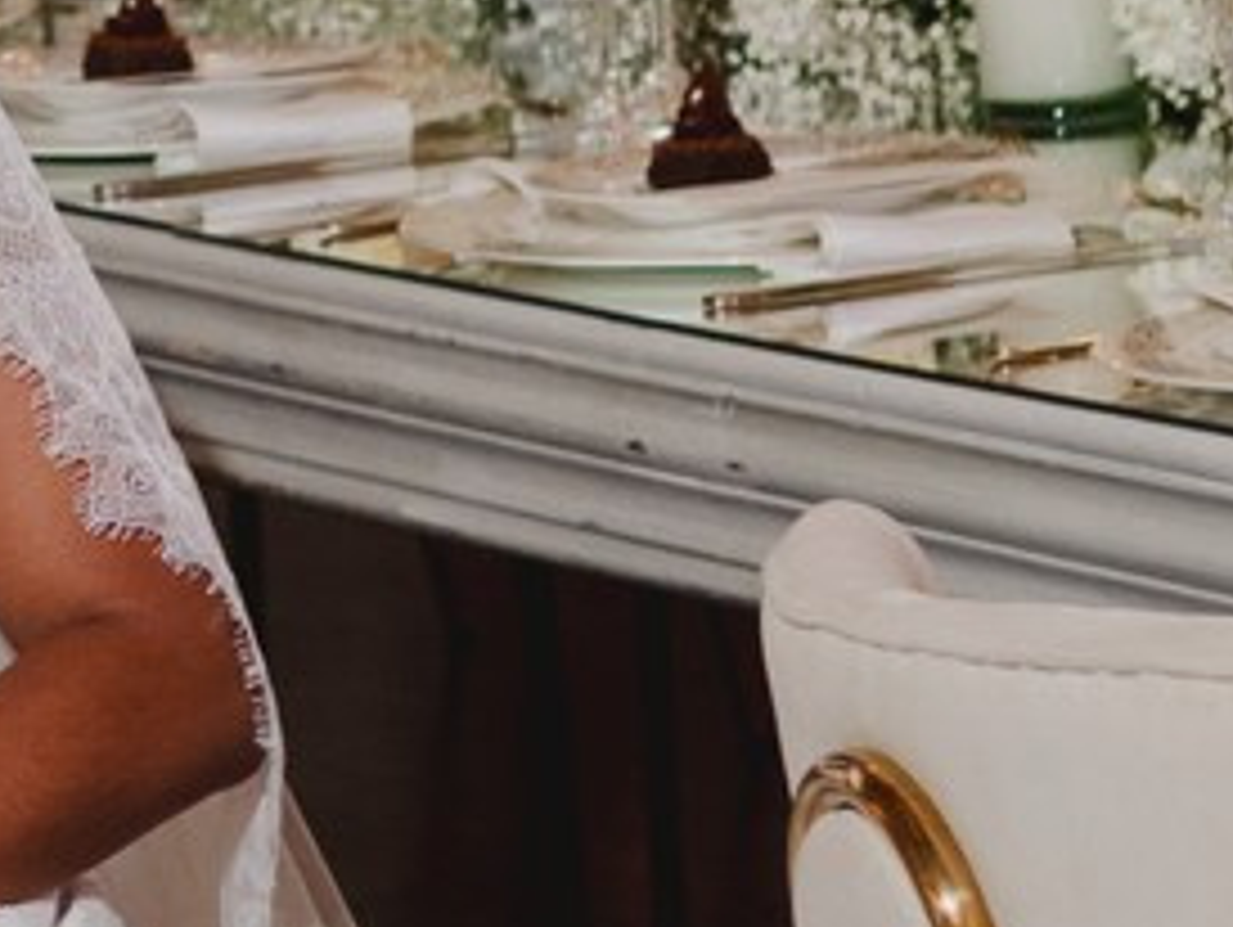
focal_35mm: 314
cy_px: -626
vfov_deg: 4.7
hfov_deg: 6.1
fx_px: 11194
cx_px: -1181
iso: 500
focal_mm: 35
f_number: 2.8
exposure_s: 1/125
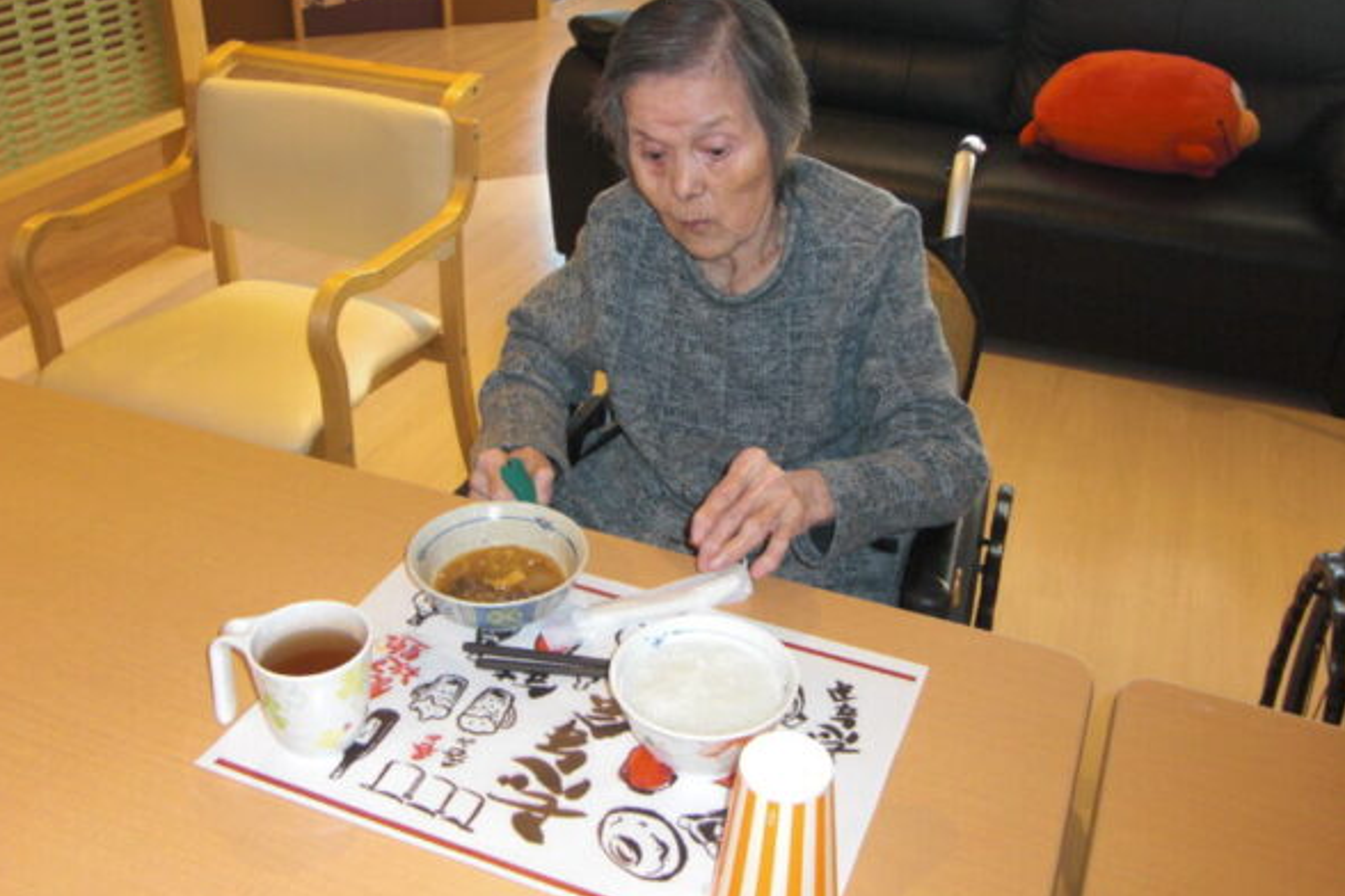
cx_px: 666
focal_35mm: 35
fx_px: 1308
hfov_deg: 54.4
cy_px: 409
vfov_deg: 37.8
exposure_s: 1/60
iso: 200
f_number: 2.7
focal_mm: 5.8
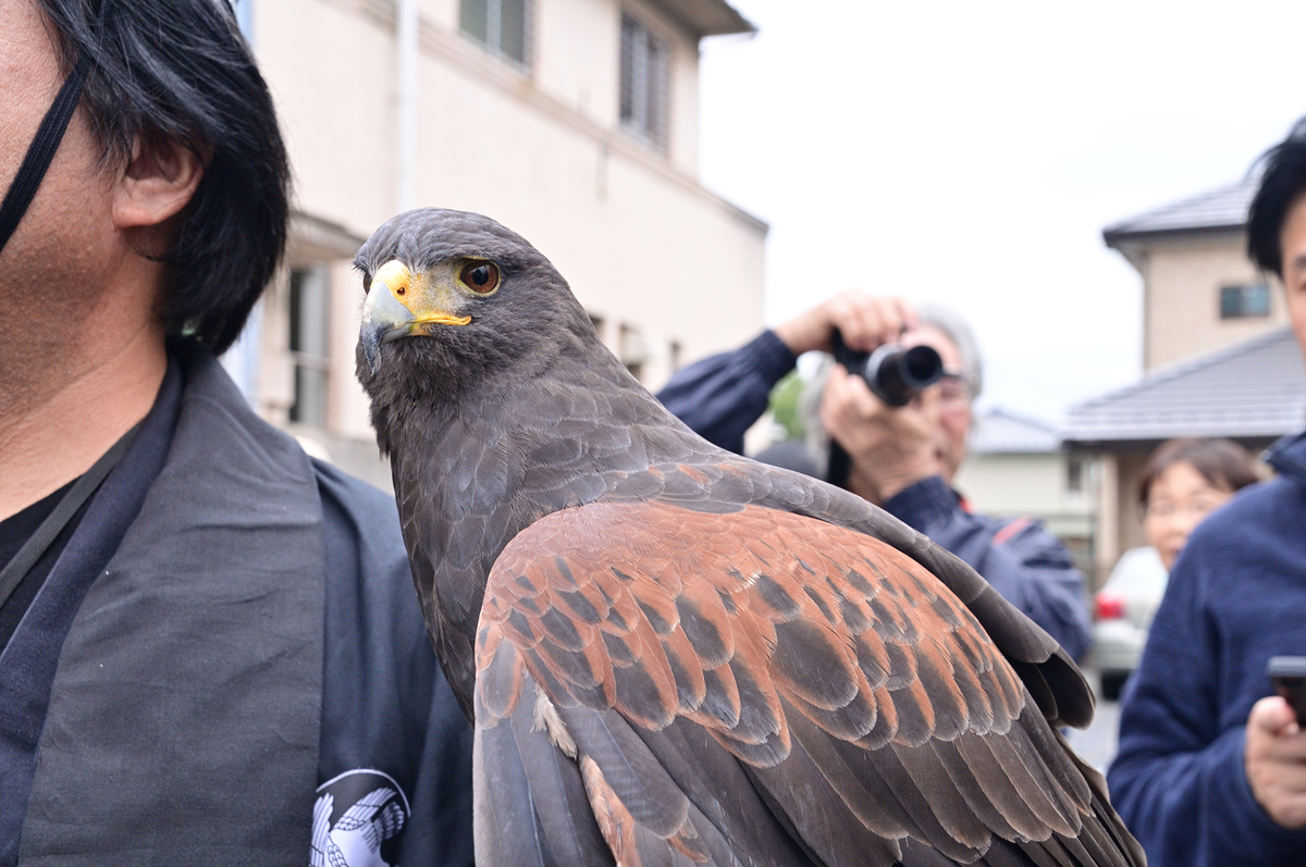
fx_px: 1739
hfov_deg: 41.2
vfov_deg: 28.0
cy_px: 434
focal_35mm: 48
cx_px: 653
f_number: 8
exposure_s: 1/100
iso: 400
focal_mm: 32
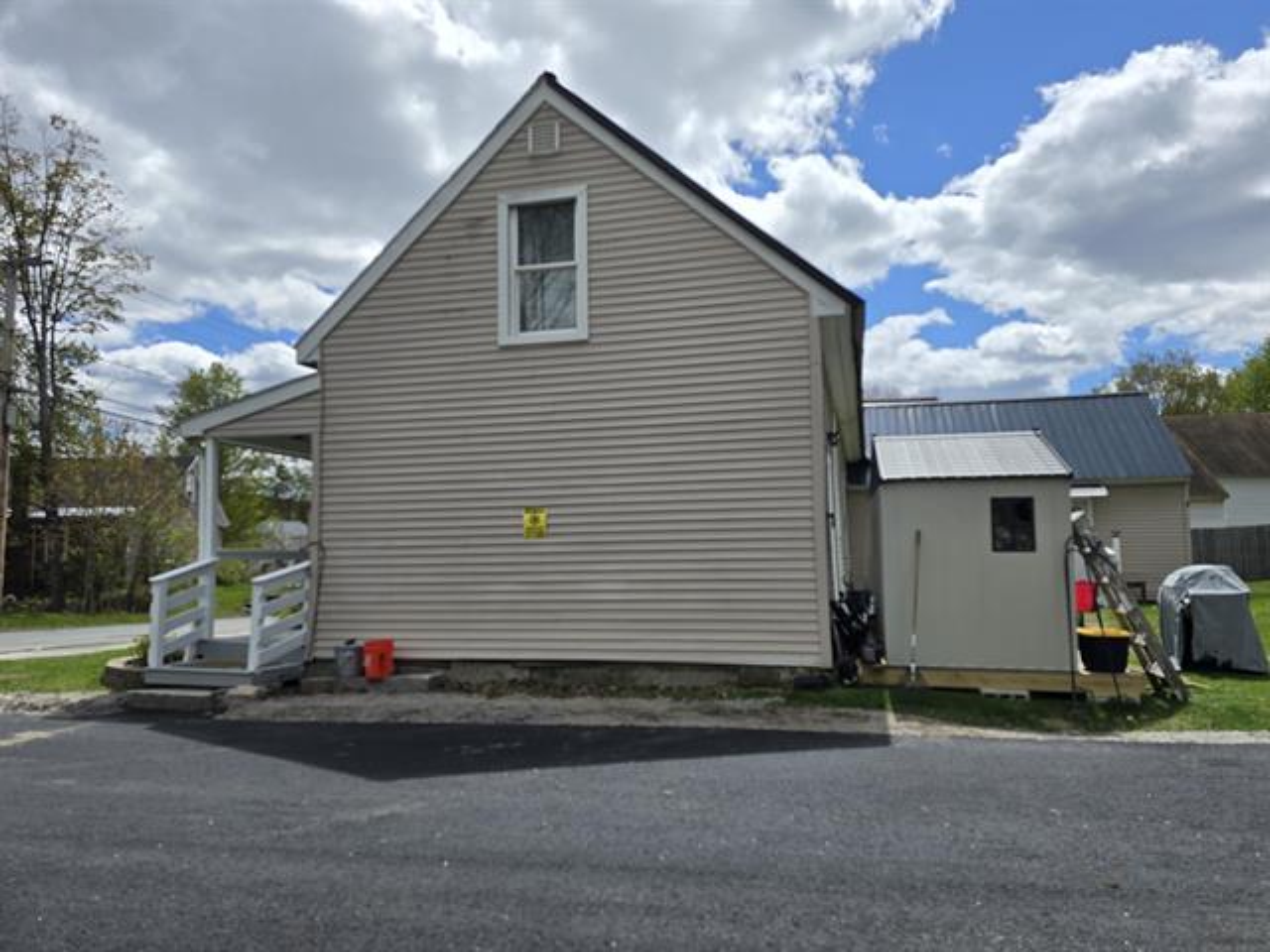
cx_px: 635
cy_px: 476
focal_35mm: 23
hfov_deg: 73.9
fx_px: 844
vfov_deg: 58.9
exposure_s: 1/1276
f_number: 1.7
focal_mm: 6.3
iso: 12
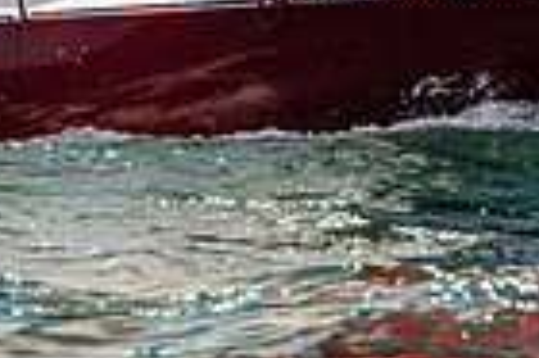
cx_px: 658
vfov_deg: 1.3
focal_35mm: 1093
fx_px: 16345
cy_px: -441
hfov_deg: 1.9
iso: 500
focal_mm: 230
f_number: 8
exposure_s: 1/3200
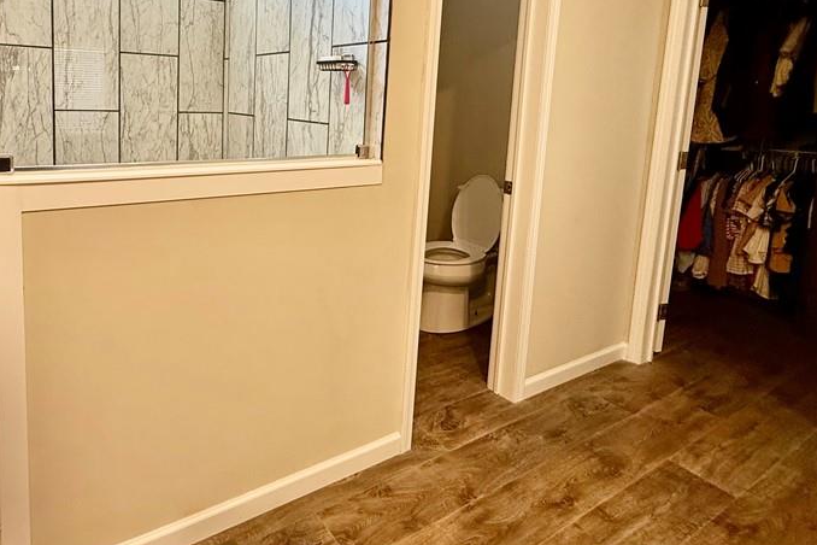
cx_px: 266
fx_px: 499
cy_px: 151
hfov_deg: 75.9
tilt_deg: -6.6
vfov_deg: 55.1
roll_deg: -1.6
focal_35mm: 22
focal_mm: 2.22
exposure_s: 1/60
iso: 250
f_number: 2.2
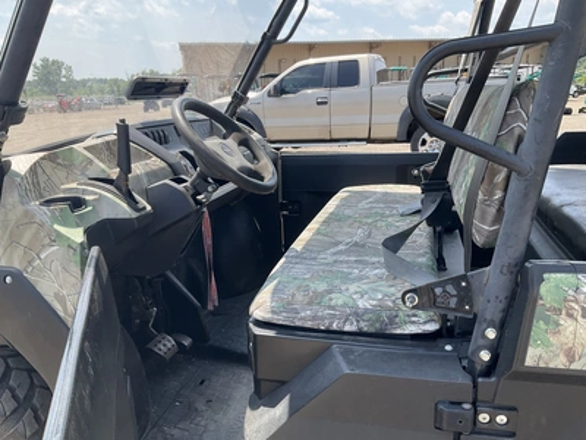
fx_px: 491
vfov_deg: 48.2
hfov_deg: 61.7
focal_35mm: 29
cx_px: 293
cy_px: 220
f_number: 1.8
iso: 25
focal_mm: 3
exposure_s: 1/529
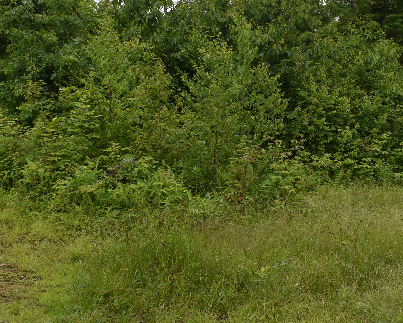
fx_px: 692
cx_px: 241
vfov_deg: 26.2
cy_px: 126
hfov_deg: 32.4
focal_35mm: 58
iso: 250
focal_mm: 18
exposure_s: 1/250
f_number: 8
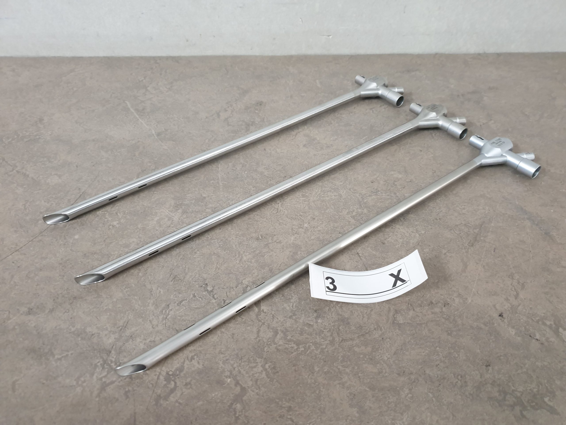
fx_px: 425
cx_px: 283
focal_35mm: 26
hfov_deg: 67.3
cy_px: 212
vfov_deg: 53.1
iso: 200
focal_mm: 4.3
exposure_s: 1/50
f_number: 1.5
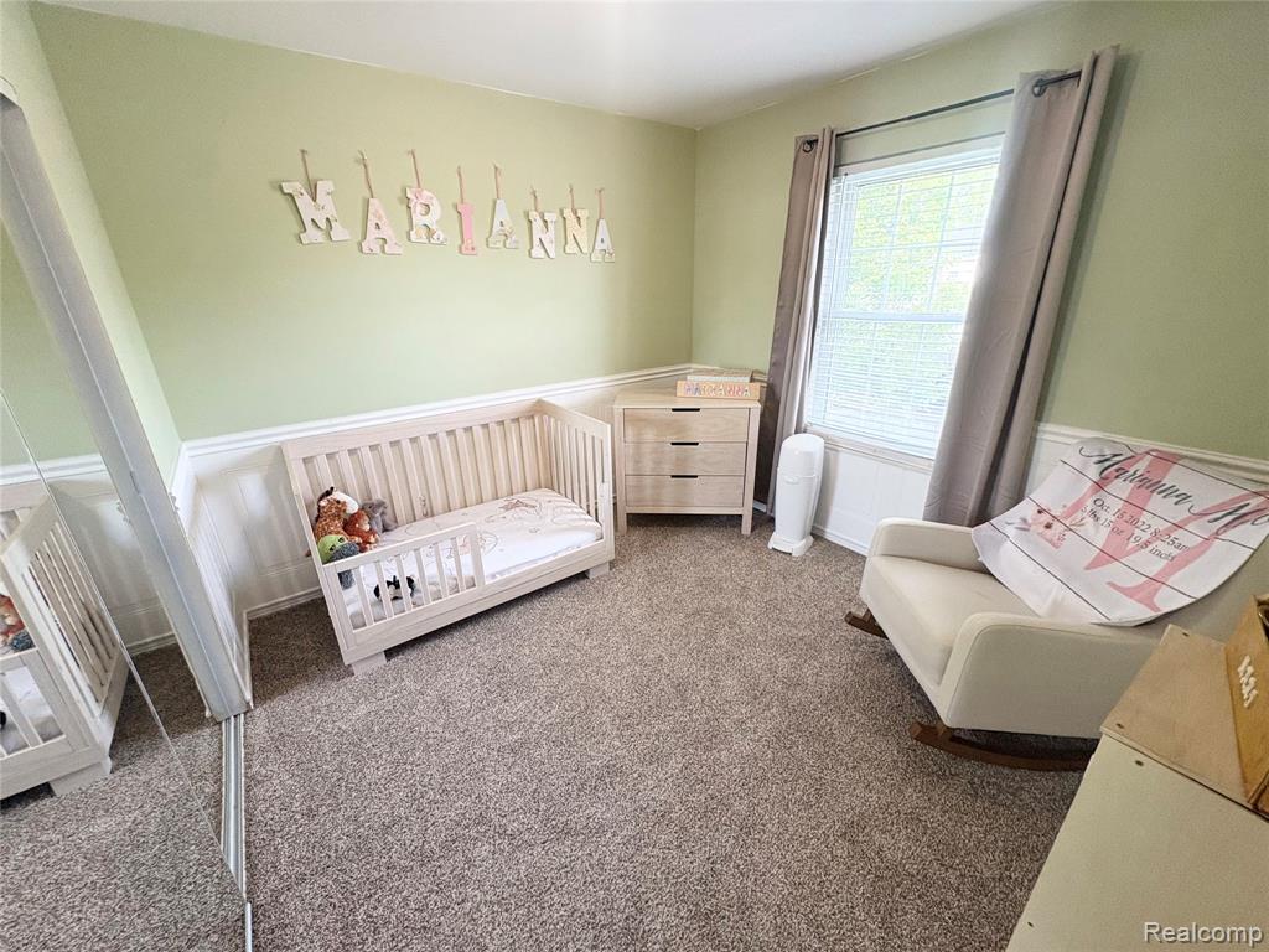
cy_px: 476
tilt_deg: -20.9
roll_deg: +1.9
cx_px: 634
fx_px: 513
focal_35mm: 14
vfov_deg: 85.7
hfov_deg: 102.1
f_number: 2.2
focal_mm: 2.22
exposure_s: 1/120
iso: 320
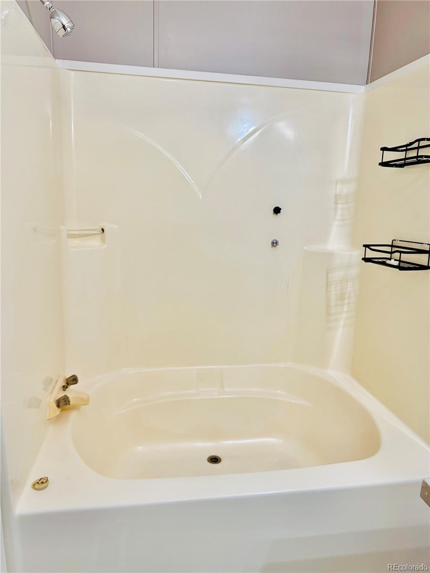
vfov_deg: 71.6
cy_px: 286
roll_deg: -1.7
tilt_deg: -12.2
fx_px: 398
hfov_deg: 56.8
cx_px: 215
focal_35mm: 24
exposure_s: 1/60
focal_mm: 6.76
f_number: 1.78
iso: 500
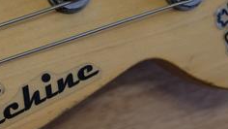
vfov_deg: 7.6
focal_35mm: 160
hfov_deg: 13.2
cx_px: -7
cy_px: 56
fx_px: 968
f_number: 3.6
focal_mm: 30.2
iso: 800
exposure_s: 1/34
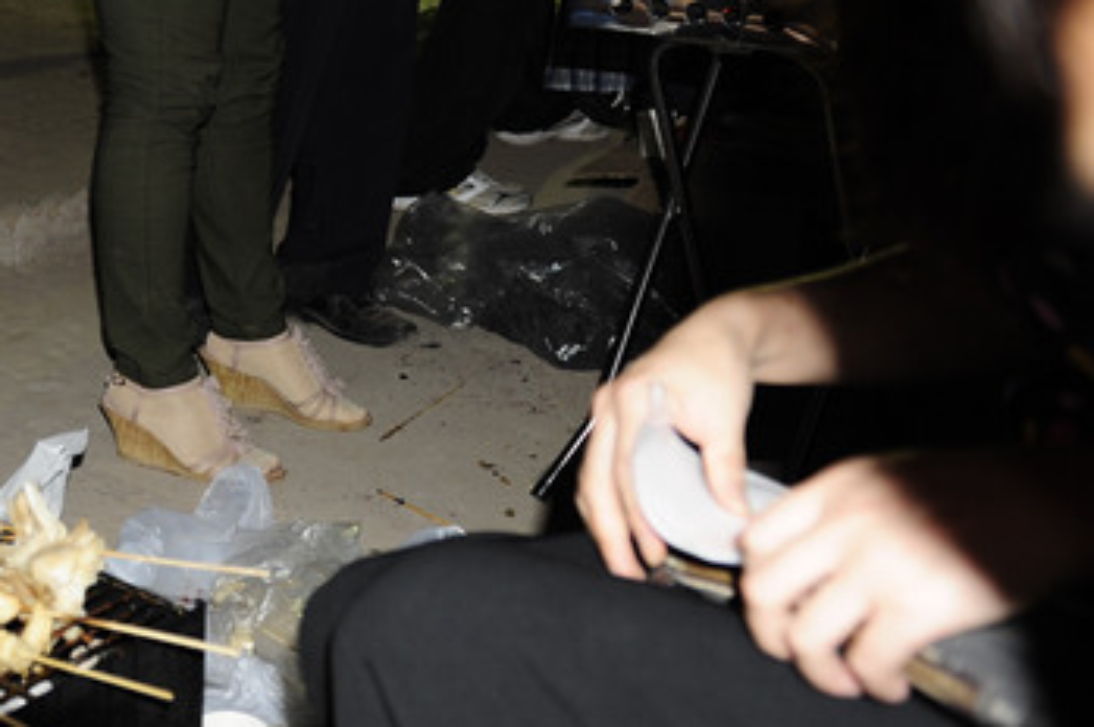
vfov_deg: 24.2
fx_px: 1670
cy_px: 147
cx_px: -85
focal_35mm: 55
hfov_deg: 32.3
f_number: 3.5
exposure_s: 1/60
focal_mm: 24
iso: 200
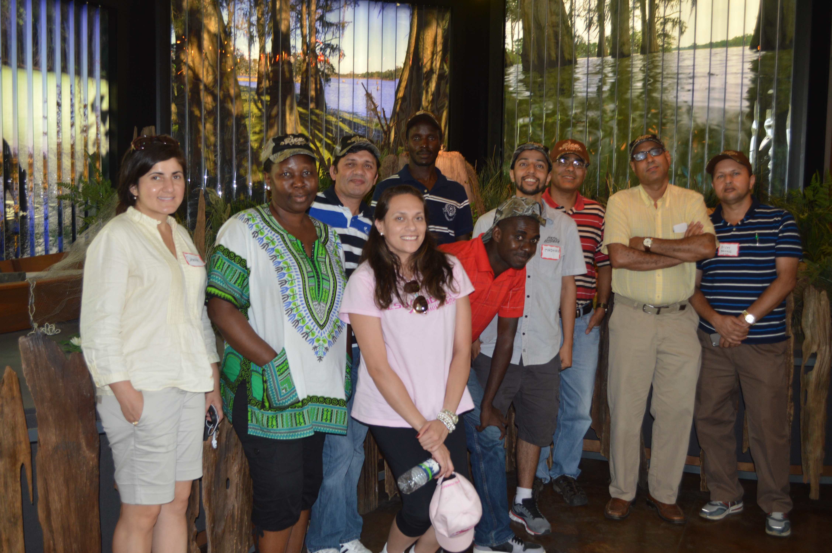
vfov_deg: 36.8
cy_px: 276
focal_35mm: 36
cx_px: 416
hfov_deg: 53.2
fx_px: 831
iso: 400
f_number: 4
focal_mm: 24
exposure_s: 1/60
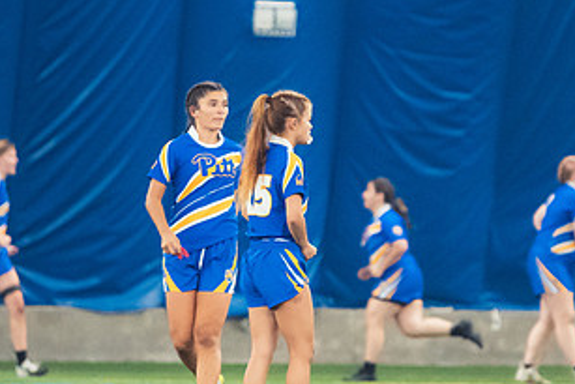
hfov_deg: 3.6
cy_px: 165
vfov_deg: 2.4
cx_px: 240
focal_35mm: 566
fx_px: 9044
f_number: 2.8
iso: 6400
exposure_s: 1/320
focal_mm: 200
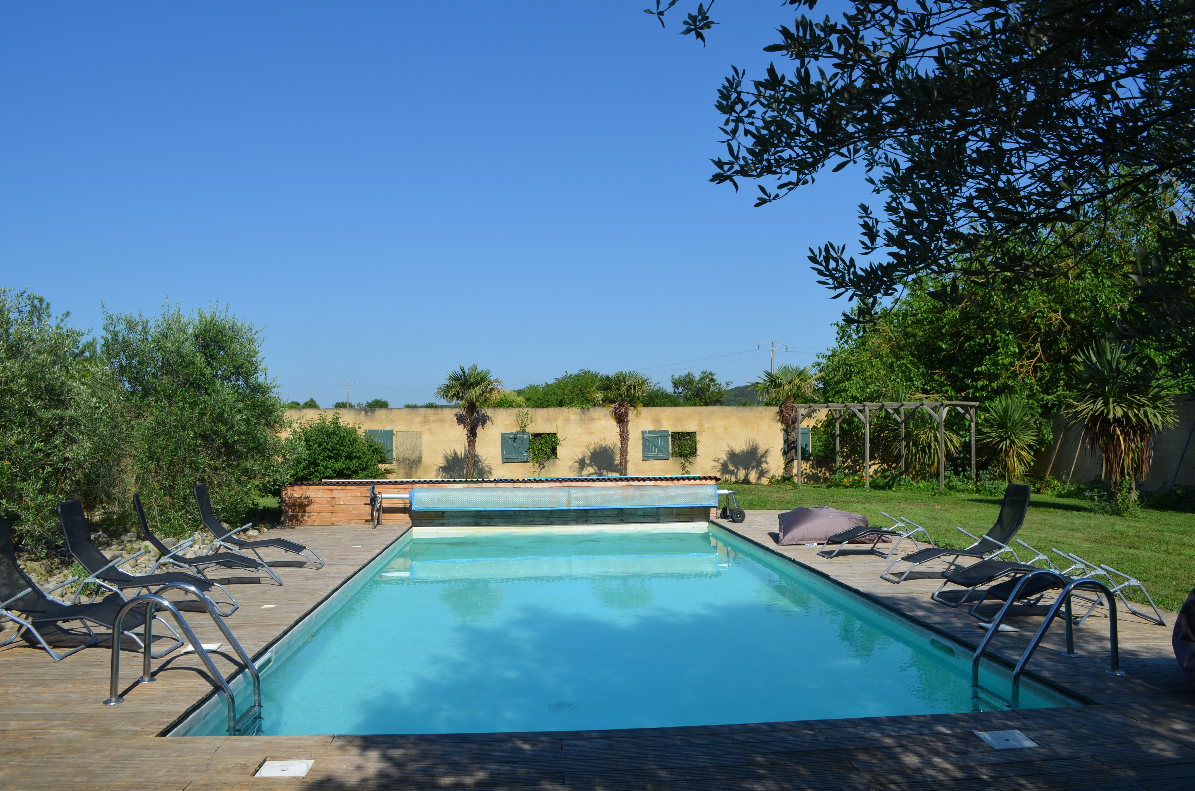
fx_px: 894
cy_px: 396
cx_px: 598
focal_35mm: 27
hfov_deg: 67.5
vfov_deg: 47.7
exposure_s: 1/320
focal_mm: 18
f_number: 9
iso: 100
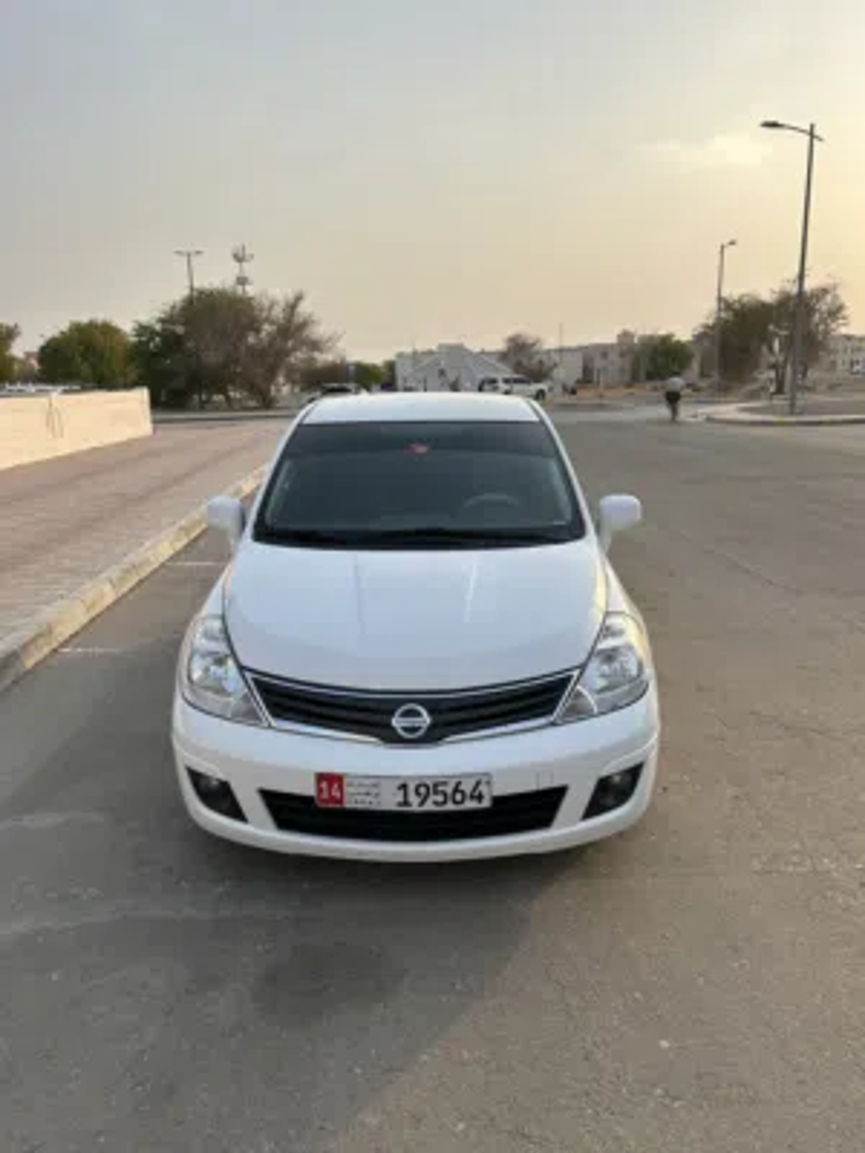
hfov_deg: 53.1
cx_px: 432
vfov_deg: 67.3
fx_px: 866
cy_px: 576
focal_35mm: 26
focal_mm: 5.7
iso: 50
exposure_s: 1/2915
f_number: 1.5
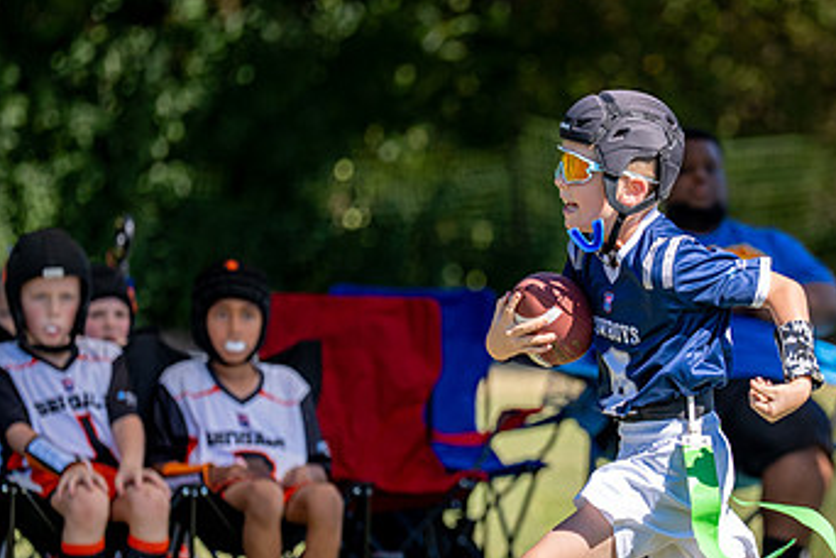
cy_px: 417
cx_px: 692
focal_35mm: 332
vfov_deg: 4.1
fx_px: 7709
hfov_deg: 6.2
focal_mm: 163
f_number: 2.8
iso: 160
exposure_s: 1/2000
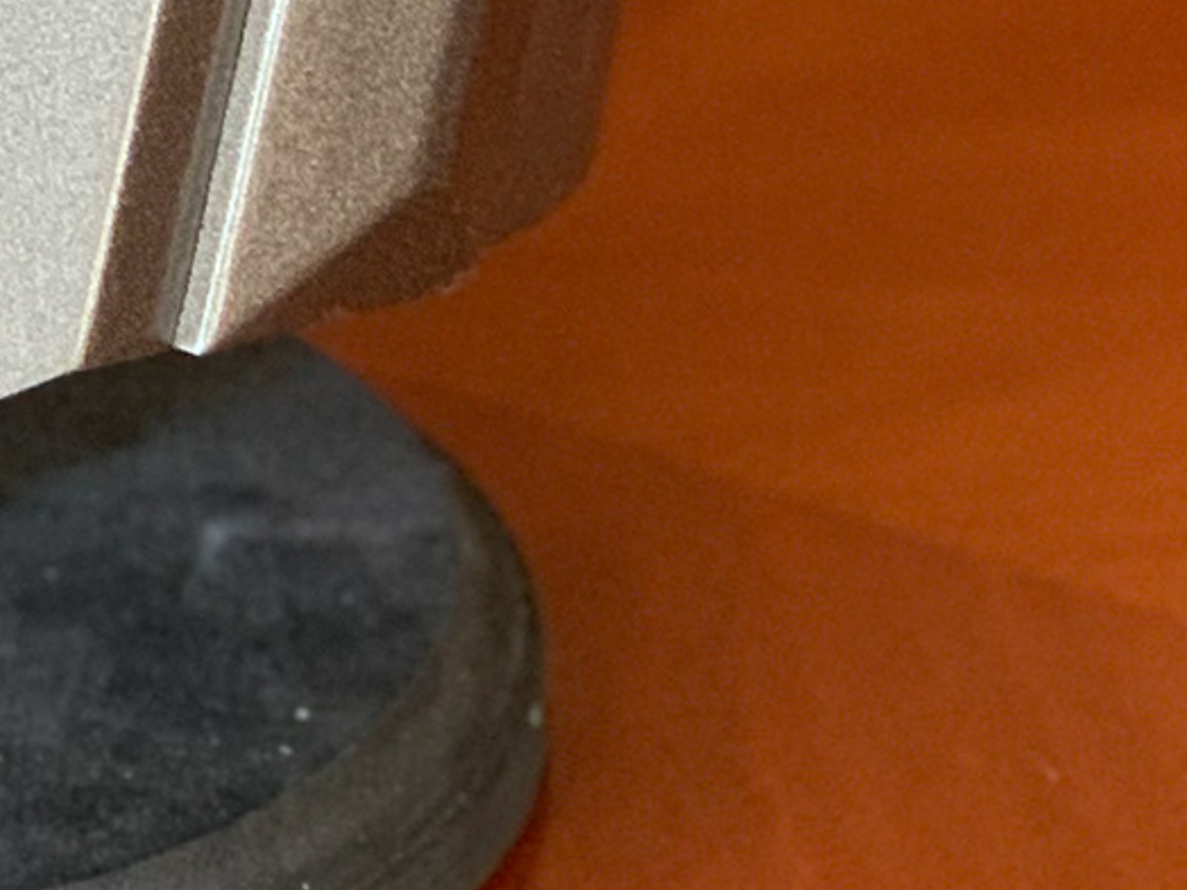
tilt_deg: -17.8
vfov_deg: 5.7
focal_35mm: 254
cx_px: -417
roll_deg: +3.3
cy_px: -1092
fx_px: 8710
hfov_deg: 7.7
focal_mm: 6
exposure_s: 1/60
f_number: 2.4
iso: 250
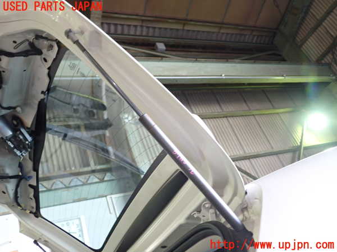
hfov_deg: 56.8
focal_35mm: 32
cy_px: 126
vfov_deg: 44.2
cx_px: 168
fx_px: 312
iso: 250
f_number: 2.4
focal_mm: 5.79
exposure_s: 1/30
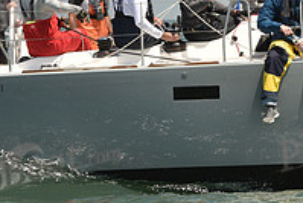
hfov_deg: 10.1
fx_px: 1718
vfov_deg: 6.7
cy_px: 74
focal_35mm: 204
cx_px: 201
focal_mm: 70
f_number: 11
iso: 320
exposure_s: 1/800
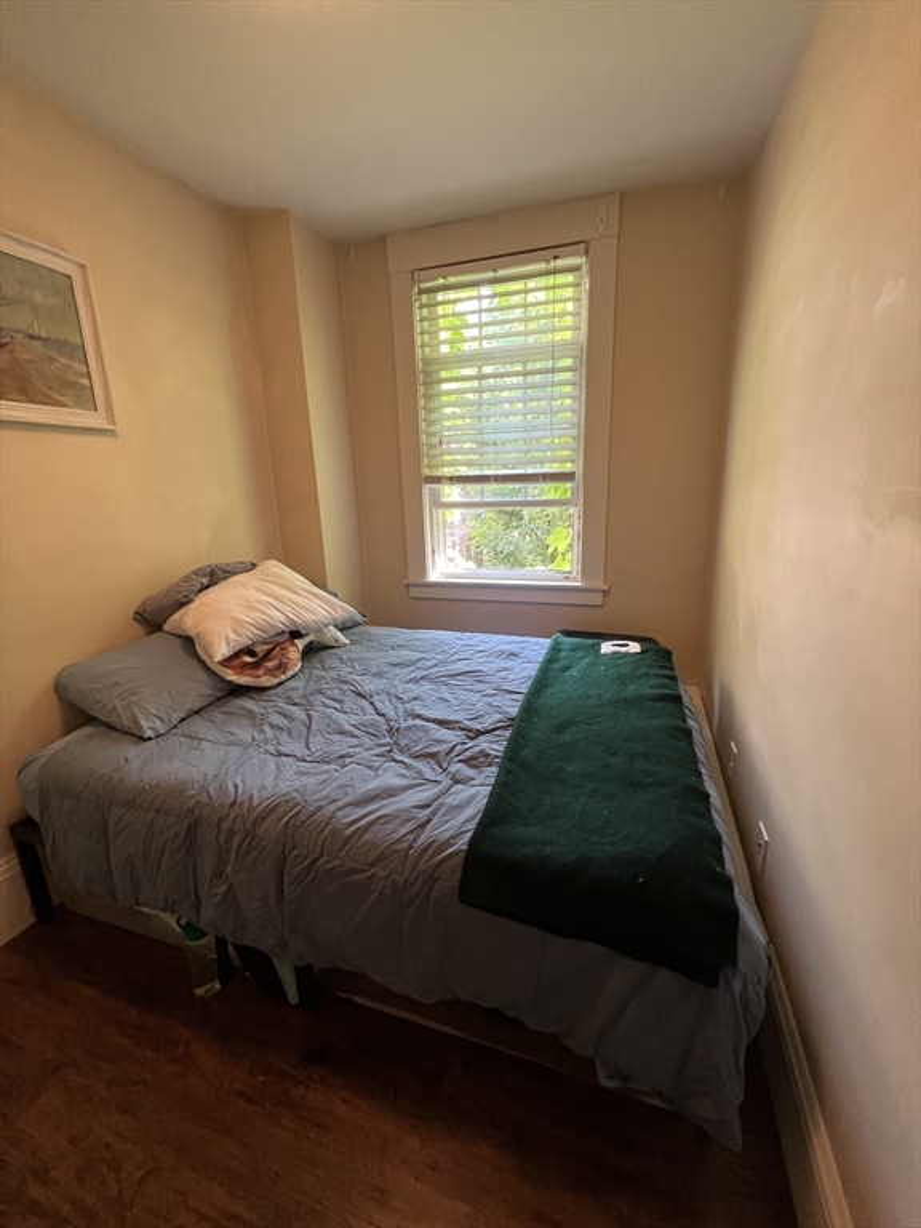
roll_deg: +2.6
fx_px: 461
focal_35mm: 13
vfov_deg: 106.2
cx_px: 460
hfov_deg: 89.9
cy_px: 614
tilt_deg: -11.9
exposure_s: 1/60
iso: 160
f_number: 1.8
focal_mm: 1.57
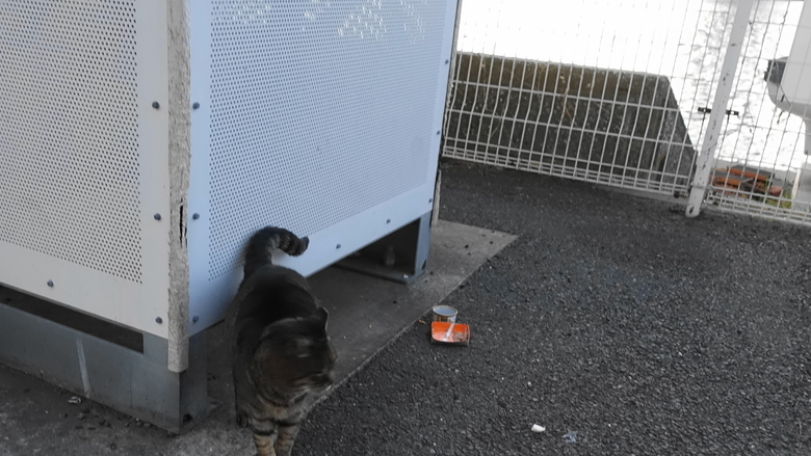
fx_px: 710
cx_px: 331
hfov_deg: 59.1
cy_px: 303
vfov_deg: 35.3
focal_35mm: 33
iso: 800
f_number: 1.8
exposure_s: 1/20
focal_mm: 8.8
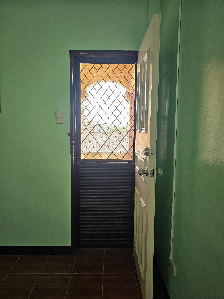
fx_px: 198
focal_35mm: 23
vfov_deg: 73.9
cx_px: 112
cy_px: 150
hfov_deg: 58.9
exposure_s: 1/207
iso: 160
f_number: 1.7
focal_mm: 6.3
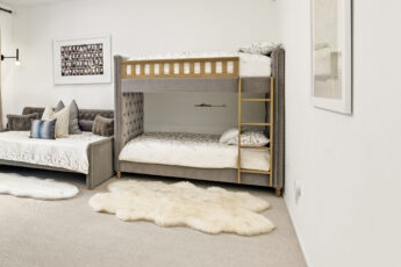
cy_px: 85
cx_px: 113
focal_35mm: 29
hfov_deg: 61.0
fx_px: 323
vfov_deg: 44.2
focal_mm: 20
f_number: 7.1
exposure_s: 1/1.67
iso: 250
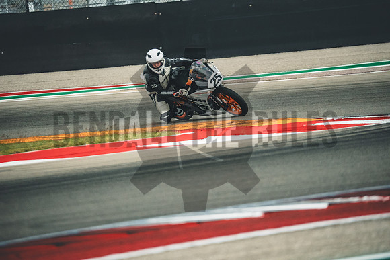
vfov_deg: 2.3
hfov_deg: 3.4
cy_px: 130
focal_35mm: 600
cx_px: 195
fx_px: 6501
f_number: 5.6
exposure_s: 1/2000
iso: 2500
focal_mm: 400
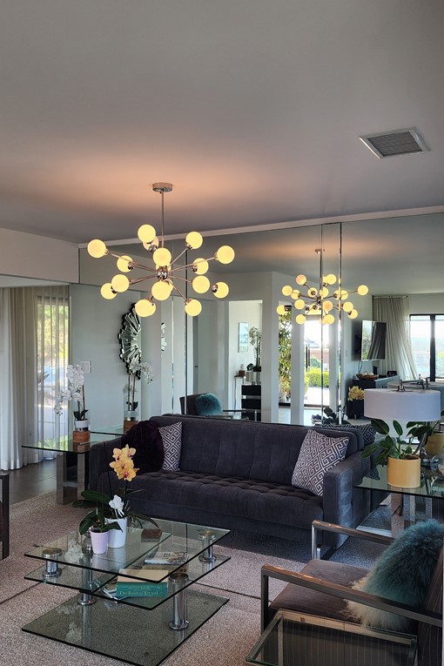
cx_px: 202
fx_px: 592
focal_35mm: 32
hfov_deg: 41.1
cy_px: 333
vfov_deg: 58.7
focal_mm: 6.4
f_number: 1.8
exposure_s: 1/120
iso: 64
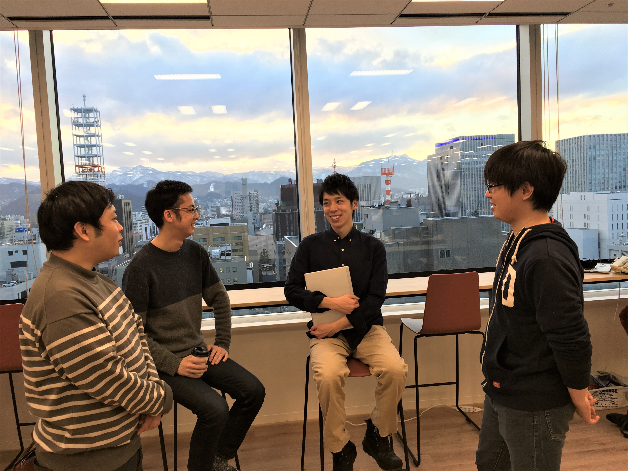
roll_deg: +1.4
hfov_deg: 61.7
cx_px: 314
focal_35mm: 29
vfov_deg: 48.2
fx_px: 526
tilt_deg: -1.5
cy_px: 236
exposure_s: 1/60
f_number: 2.2
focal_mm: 4.15
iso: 25
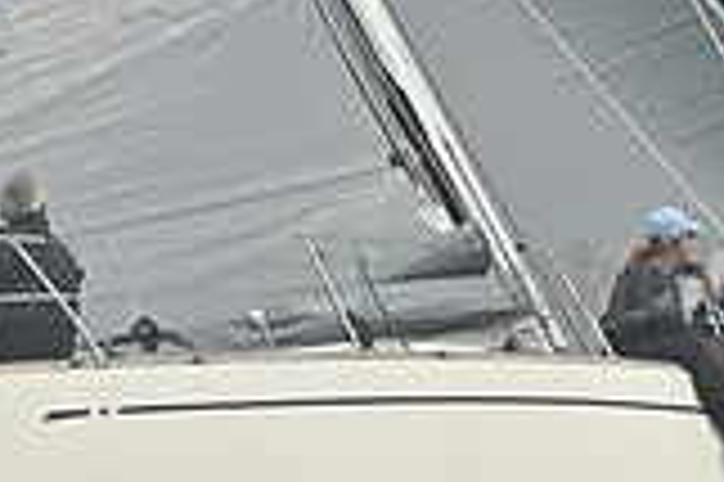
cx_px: 274
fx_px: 9402
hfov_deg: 4.4
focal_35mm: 468
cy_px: 65
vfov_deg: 2.9
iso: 320
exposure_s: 1/1250
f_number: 10
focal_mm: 130
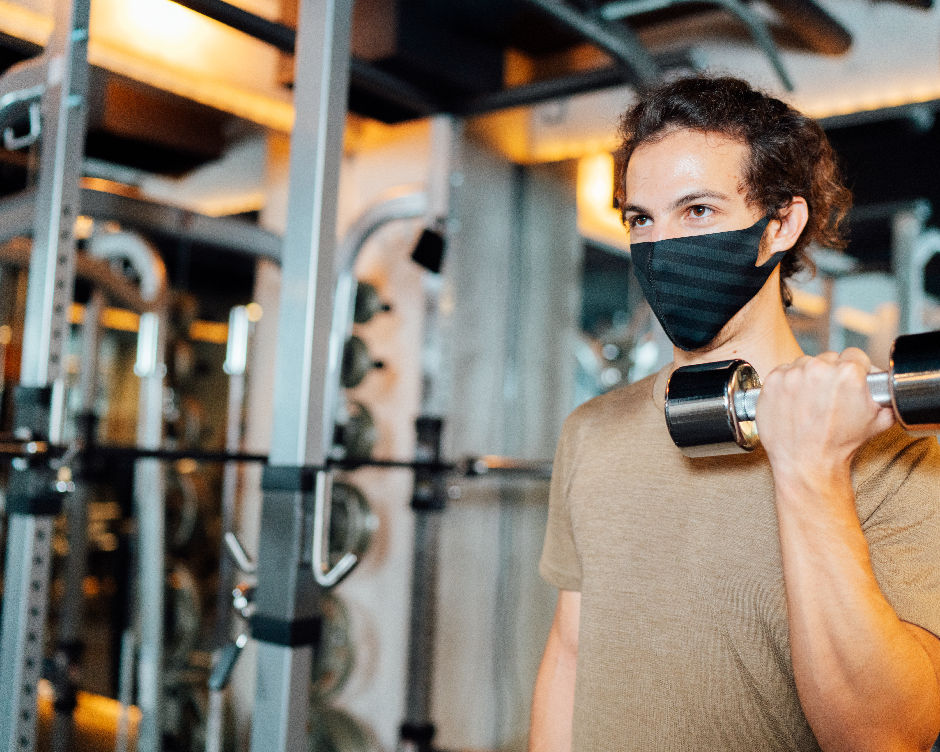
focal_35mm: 40
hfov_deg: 45.7
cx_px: 533
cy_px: 377
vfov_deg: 37.3
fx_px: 1113
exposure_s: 1/250
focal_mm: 35
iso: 1600
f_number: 1.8
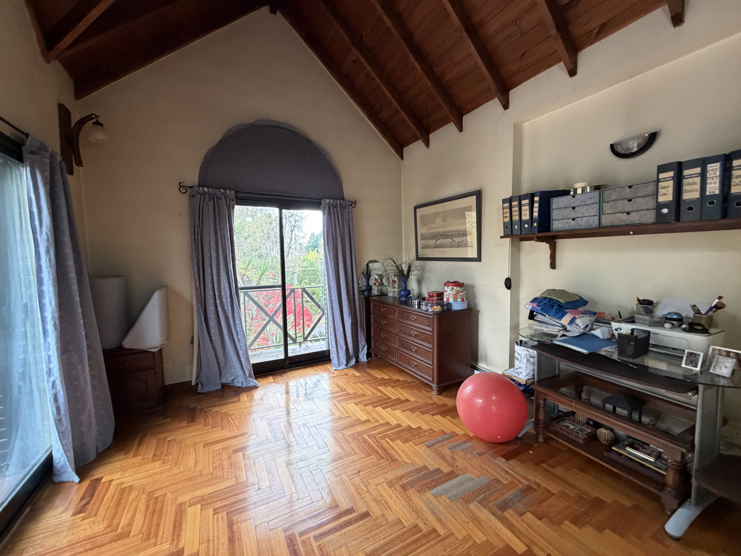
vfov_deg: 85.7
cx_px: 370
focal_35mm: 14
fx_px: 300
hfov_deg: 102.1
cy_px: 278
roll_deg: +0.8
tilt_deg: -3.8
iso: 320
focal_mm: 2.22
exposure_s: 1/74
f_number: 2.2
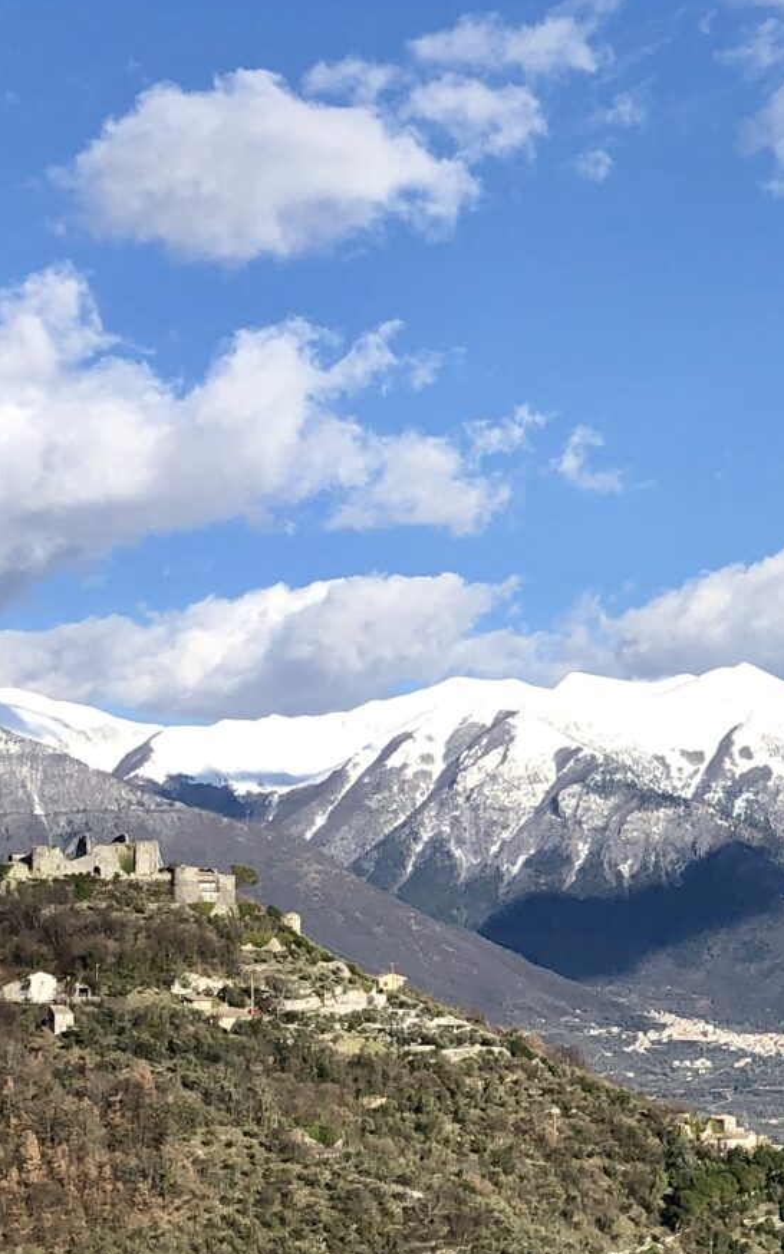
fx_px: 2973
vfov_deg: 23.7
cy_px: 859
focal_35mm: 87
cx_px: 962
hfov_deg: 14.5
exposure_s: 1/2183
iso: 20
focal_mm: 4
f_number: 1.8
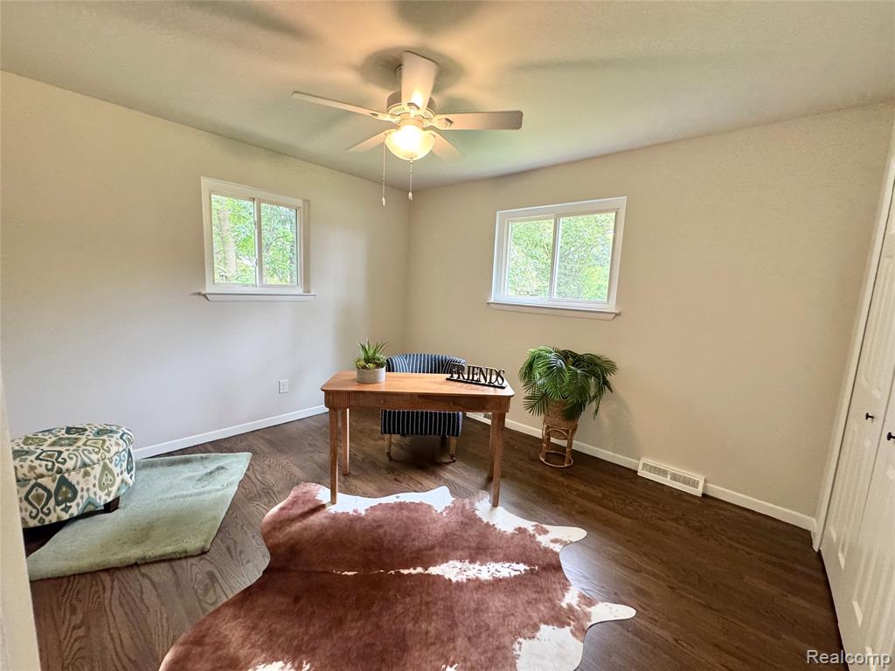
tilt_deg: -9.4
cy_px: 336
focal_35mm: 14
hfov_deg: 102.1
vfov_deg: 85.7
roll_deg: -2.8
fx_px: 362
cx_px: 448
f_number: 2.2
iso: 250
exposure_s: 1/120
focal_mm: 2.22
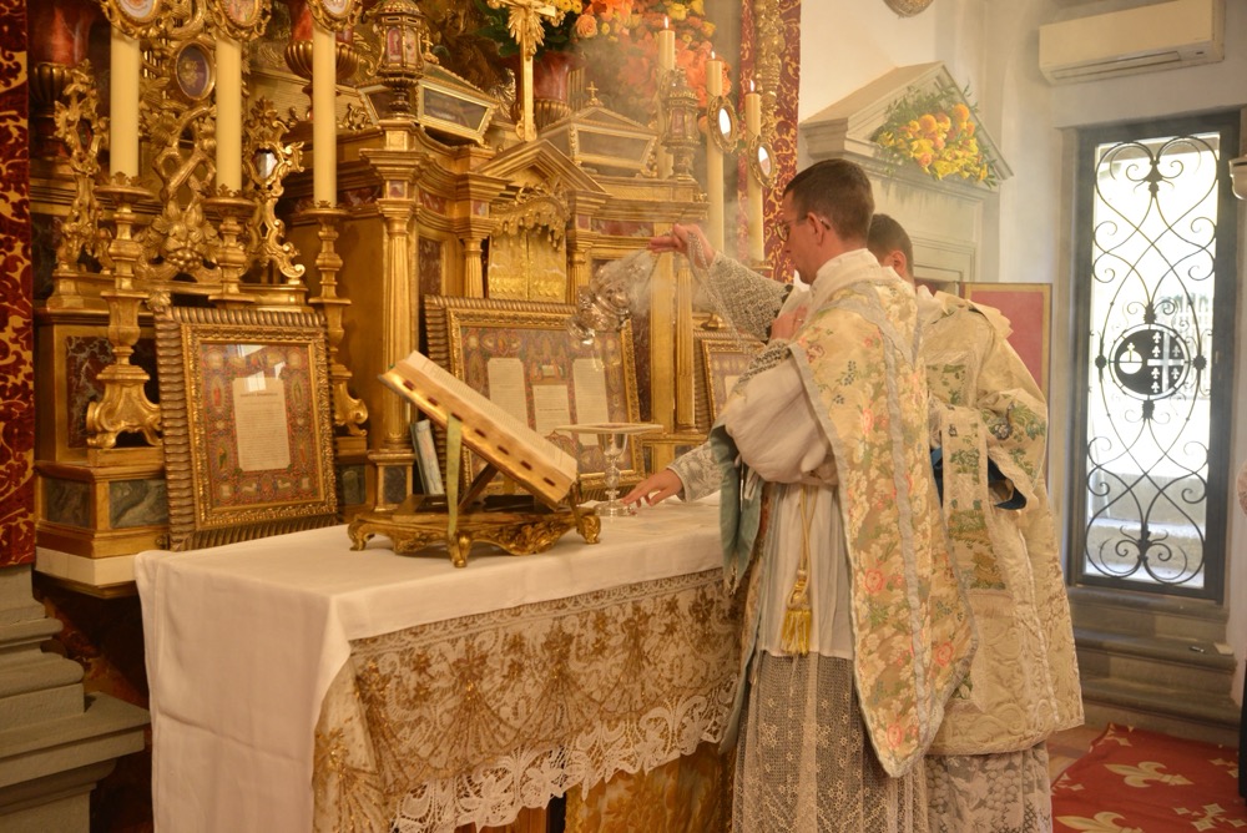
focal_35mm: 35
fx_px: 1213
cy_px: 416
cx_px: 624
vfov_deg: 37.9
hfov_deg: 54.4
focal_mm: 35
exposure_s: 1/100
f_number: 5
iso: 1600
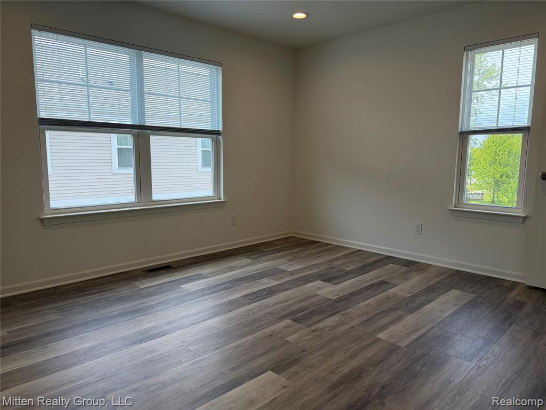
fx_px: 379
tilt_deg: -7.4
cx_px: 273
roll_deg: -0.7
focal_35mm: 24
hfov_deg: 71.6
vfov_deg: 56.8
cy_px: 205
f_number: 1.78
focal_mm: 6.76
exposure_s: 1/660
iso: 100
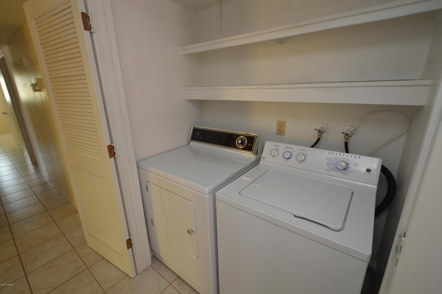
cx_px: 221
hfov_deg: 100.4
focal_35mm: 15
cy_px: 147
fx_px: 184
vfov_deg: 77.2
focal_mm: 10
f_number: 3.5
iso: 400
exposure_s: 1/60
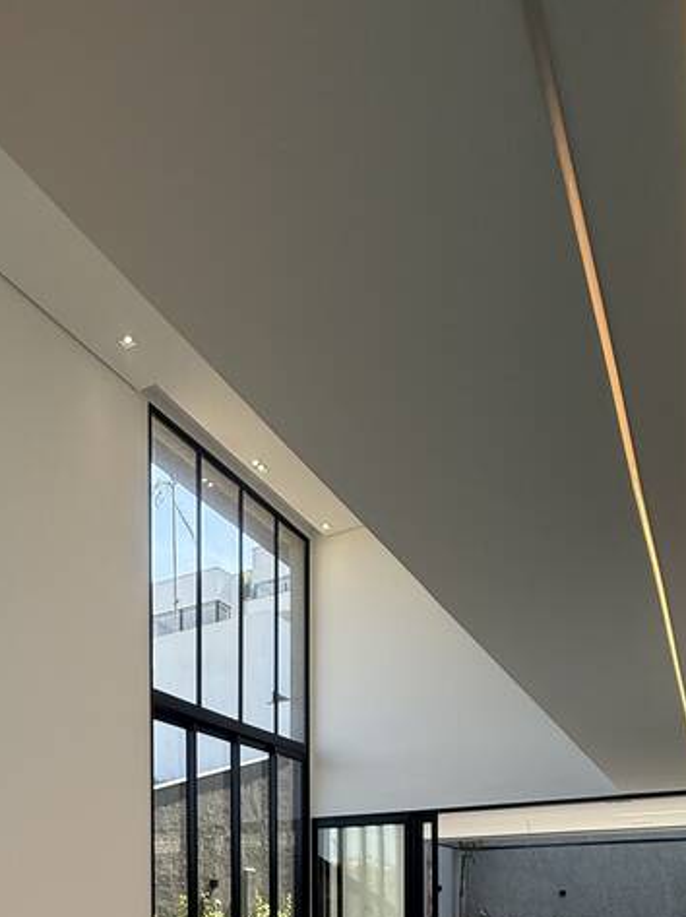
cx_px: 157
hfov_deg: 42.5
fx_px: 847
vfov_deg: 46.6
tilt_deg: -1.0
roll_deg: -0.3
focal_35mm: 32
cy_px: 936
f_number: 2.2
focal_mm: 2.22
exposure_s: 1/427
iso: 64
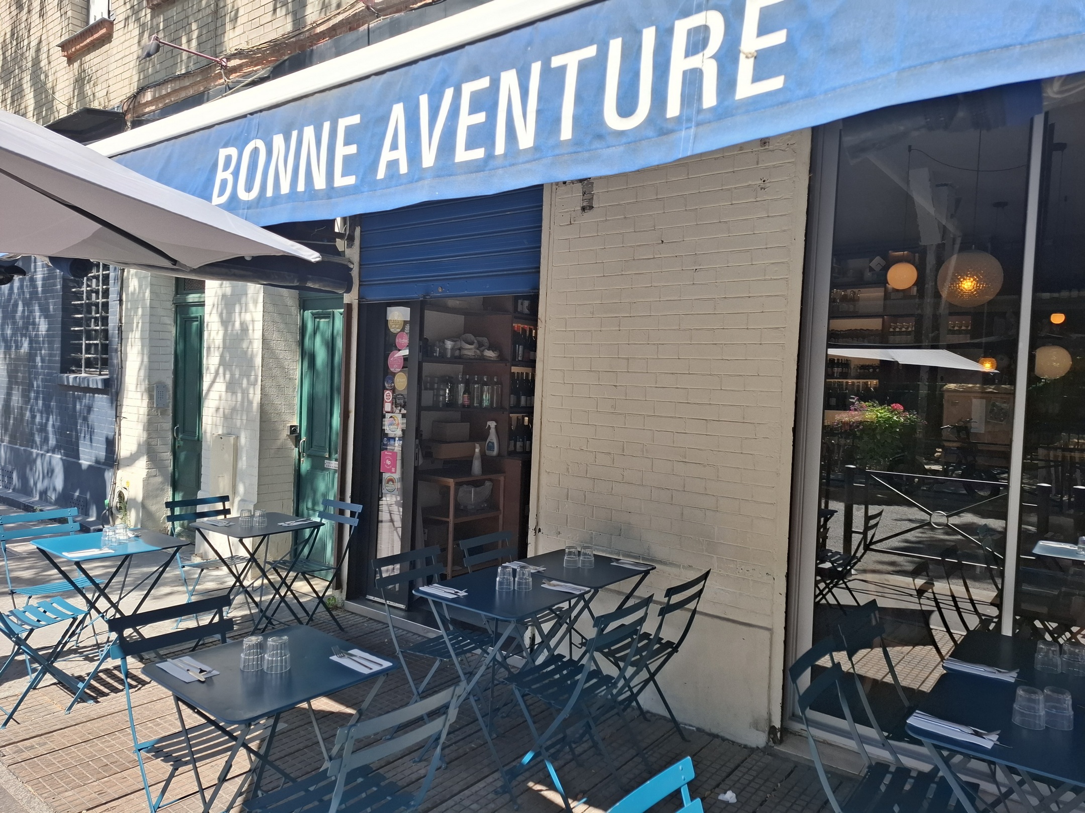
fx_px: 721
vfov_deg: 58.9
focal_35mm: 23
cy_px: 406
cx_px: 542
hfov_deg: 73.9
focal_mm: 5.54
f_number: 1.8
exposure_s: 1/708
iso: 50
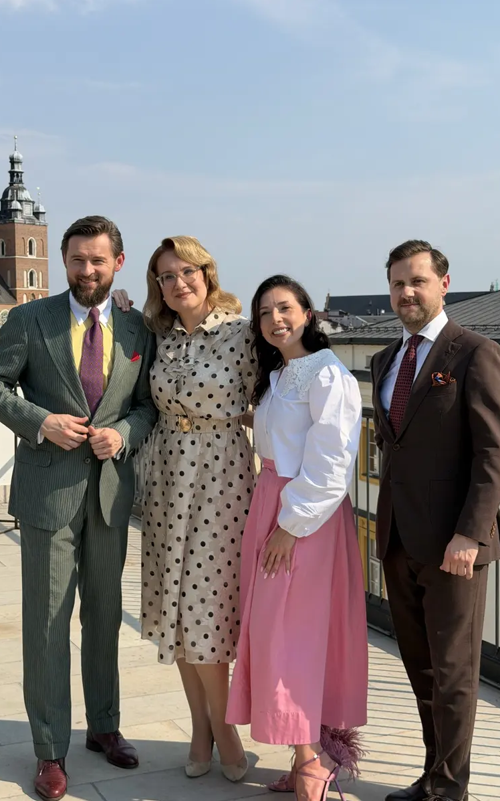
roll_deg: -0.3
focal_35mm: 51
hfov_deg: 25.3
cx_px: 207
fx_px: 1112
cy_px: 400
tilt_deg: -3.4
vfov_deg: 39.6
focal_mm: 6.76
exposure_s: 1/5208
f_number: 1.78
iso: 64
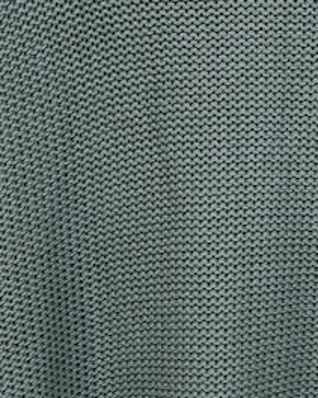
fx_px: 1106
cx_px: 261
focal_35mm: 94
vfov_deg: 20.3
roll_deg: -1.1
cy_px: 139
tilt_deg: -6.3
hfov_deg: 16.2
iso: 64
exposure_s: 1/100
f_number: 1.6
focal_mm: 5.96
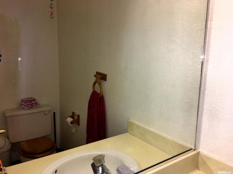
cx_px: 116
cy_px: 87
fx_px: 195
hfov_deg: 61.7
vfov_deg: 48.2
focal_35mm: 29
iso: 25
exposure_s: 1/36
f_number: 2.2
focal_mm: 4.15
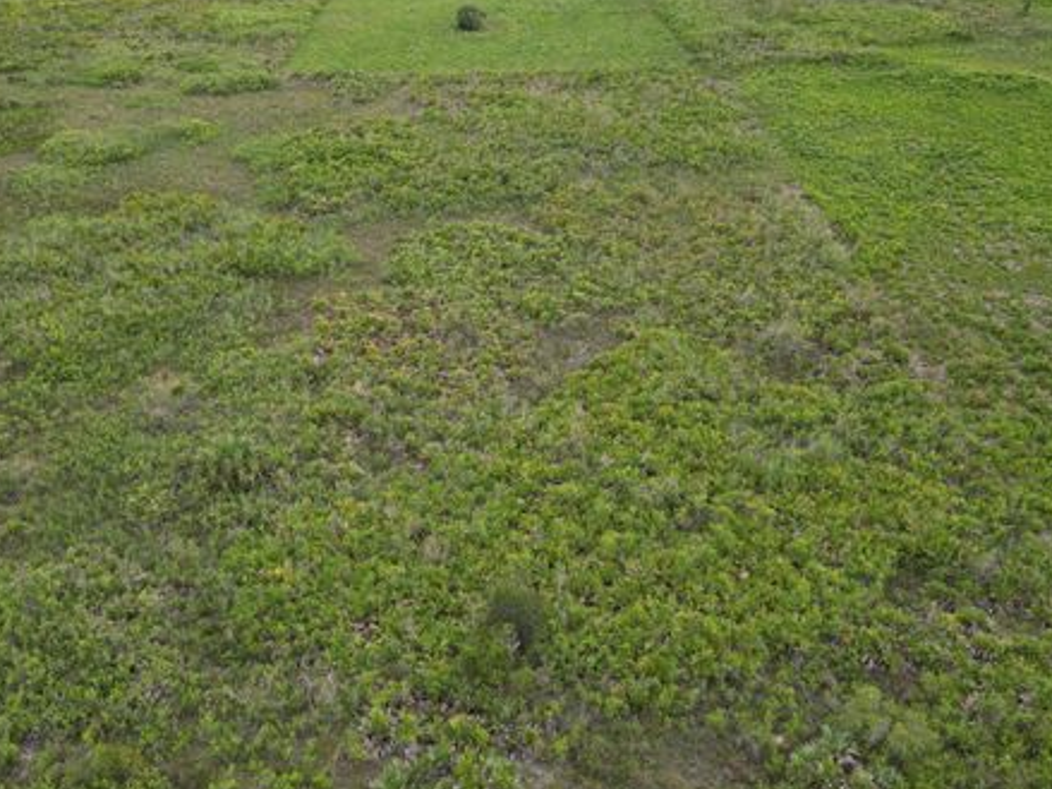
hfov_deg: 52.4
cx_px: 448
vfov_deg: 40.6
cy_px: 338
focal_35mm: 35
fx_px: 1063
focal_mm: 6.72
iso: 100
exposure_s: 1/320
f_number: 1.7
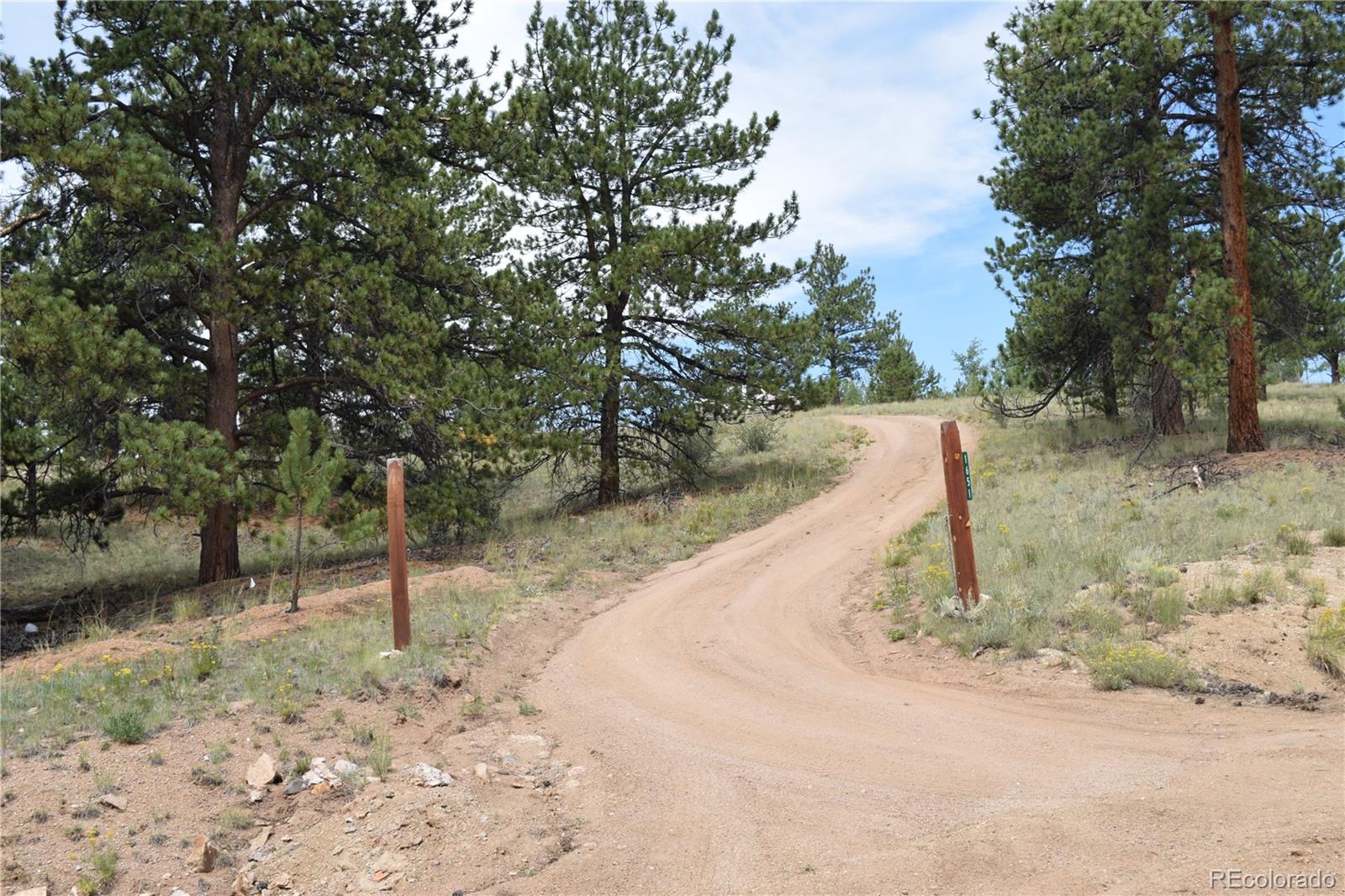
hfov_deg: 45.0
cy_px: 448
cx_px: 672
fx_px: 1625
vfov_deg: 30.8
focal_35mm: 44
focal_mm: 29
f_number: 8
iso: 100
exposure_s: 1/200
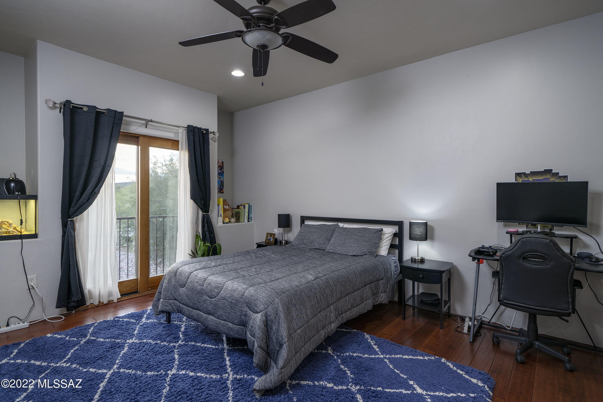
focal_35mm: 17
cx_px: 302
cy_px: 201
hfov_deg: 93.3
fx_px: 285
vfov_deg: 70.4
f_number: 7.1
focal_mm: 17
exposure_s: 1/15
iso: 200
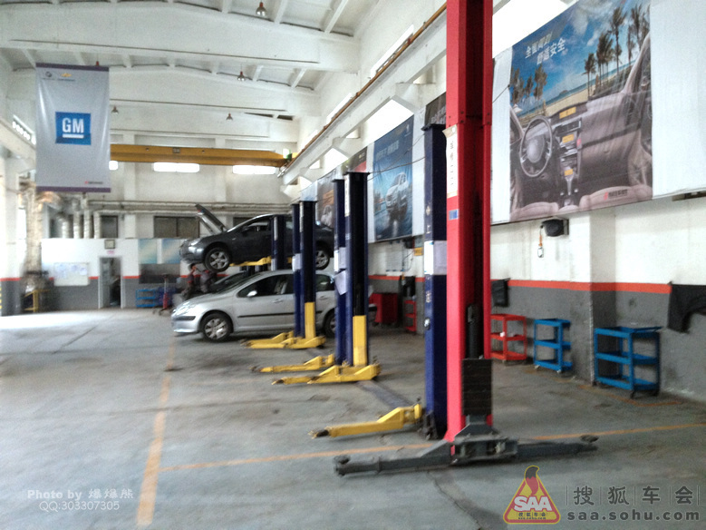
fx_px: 673
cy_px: 265
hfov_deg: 55.4
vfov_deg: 42.9
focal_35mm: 33
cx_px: 353
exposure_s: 1/20
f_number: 2.4
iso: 250
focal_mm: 4.13
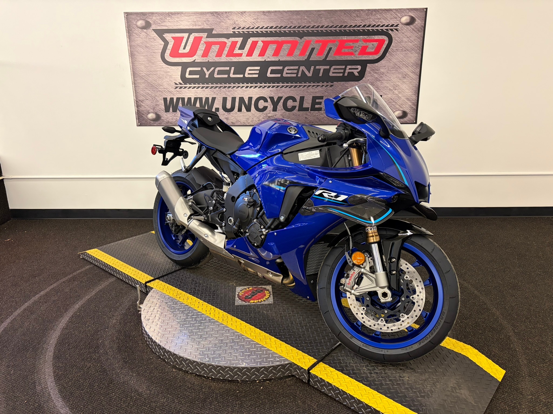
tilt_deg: -17.0
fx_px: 415
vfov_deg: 53.1
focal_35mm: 26
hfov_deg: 67.3
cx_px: 276
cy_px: 207
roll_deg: +1.5
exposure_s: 1/60
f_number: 1.6
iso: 250
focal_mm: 5.96
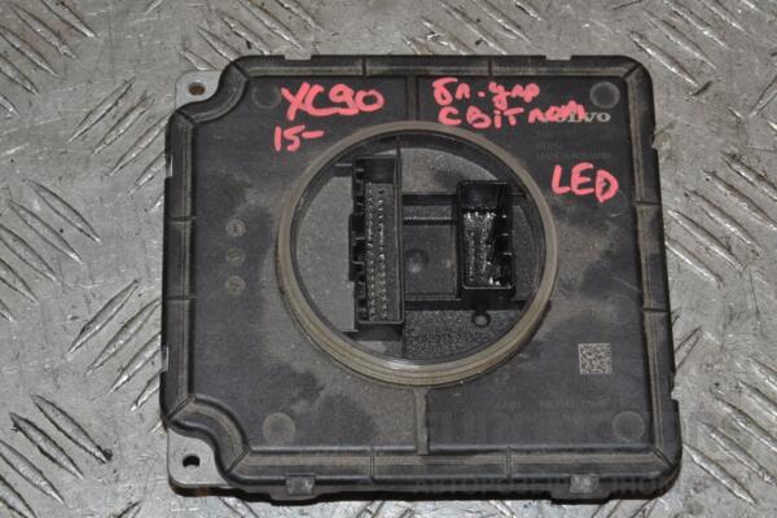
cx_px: 388
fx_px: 2266
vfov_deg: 13.0
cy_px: 259
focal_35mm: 105
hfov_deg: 19.5
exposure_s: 1/60
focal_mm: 70
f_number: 32
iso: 800
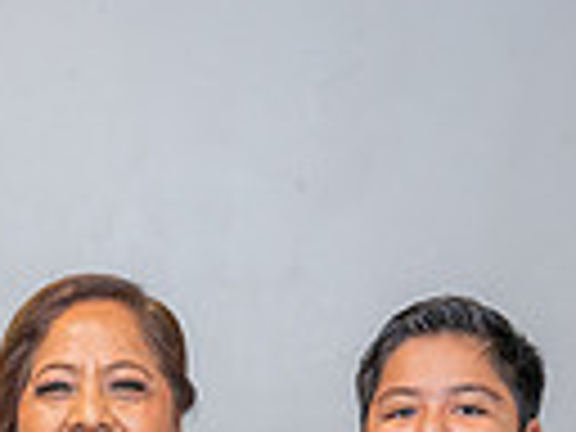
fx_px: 2396
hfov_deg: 13.6
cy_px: 954
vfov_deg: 9.4
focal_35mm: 144
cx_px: 62
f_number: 4
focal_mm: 28.5
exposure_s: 1/125
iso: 640
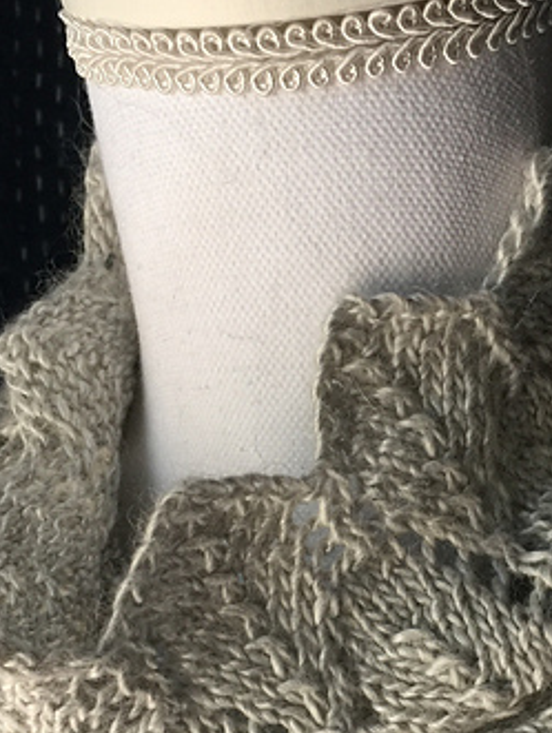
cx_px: 388
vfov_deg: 33.6
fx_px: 1188
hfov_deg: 25.9
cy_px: 547
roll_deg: +0.9
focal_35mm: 56
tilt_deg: -14.5
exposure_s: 1/30
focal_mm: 4.15
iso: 50
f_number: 2.2
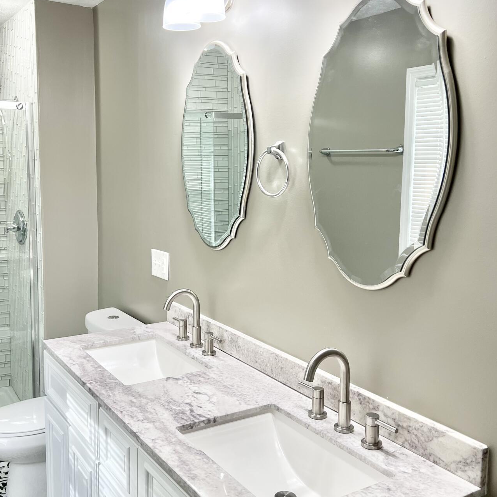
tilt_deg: -7.1
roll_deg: -0.8
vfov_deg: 46.0
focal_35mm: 36
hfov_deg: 46.0
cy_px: 234
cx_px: 221
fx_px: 585
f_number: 1.5
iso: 64
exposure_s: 1/139
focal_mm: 5.7
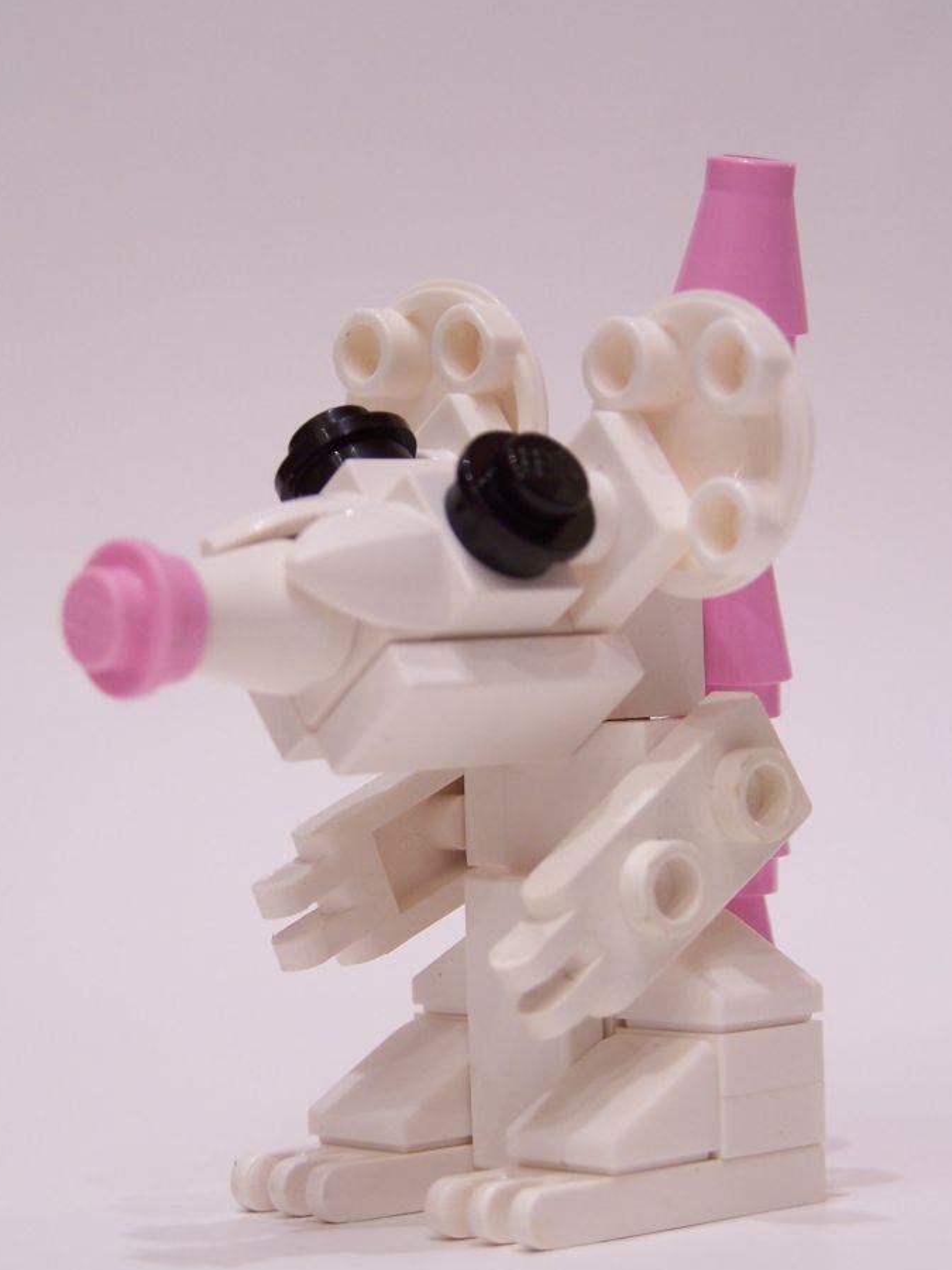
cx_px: 453
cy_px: 693
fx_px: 3924
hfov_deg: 13.8
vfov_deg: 18.4
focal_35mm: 107
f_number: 3.2
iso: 80
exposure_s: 1/3
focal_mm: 15.6
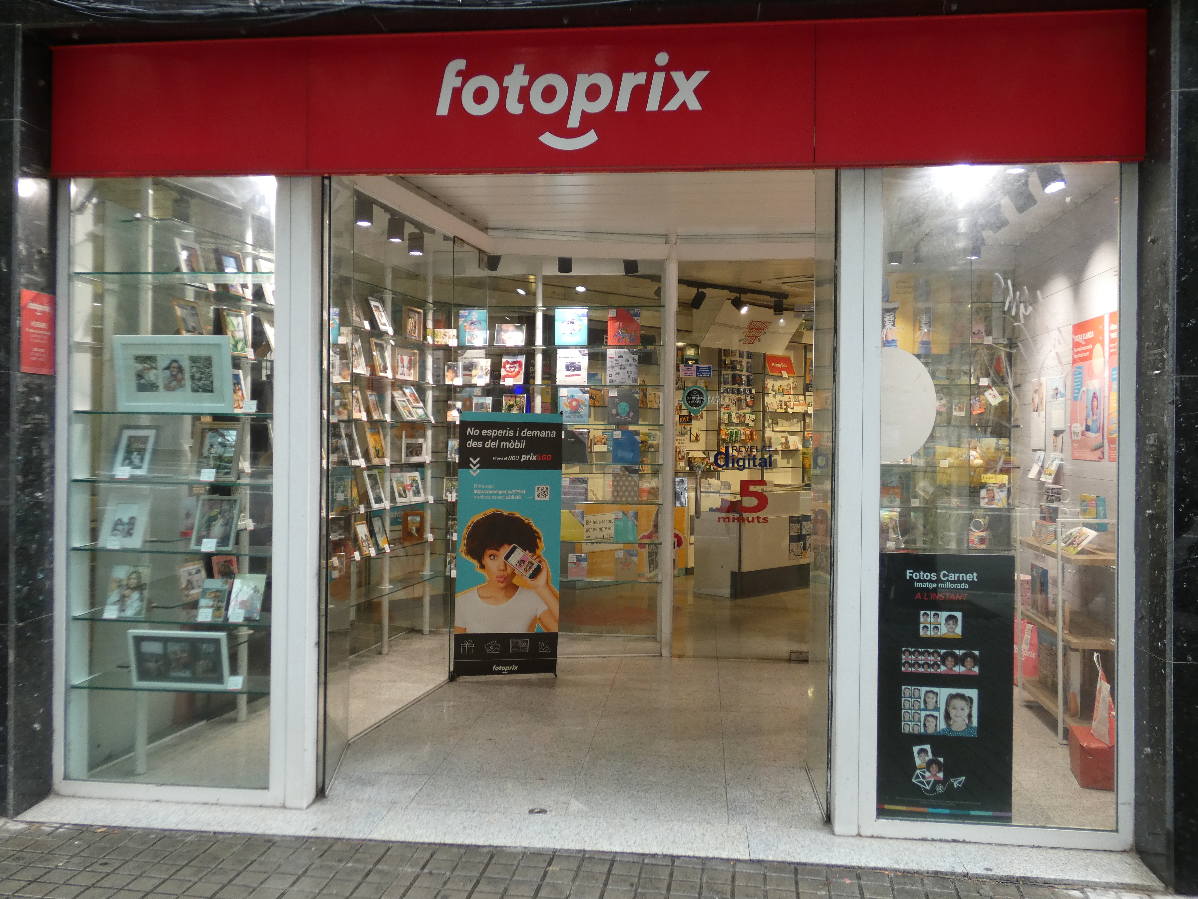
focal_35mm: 30
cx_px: 599
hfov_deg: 60.0
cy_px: 450
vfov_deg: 46.8
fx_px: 1038
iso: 160
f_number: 3.3
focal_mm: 5.3
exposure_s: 1/80
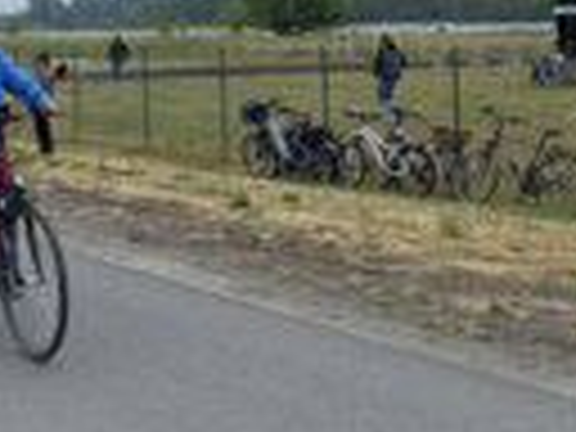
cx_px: 68
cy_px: 4
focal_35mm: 81
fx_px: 1348
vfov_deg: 17.8
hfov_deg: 23.5
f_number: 1.8
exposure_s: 1/2105
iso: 32
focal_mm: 4.2
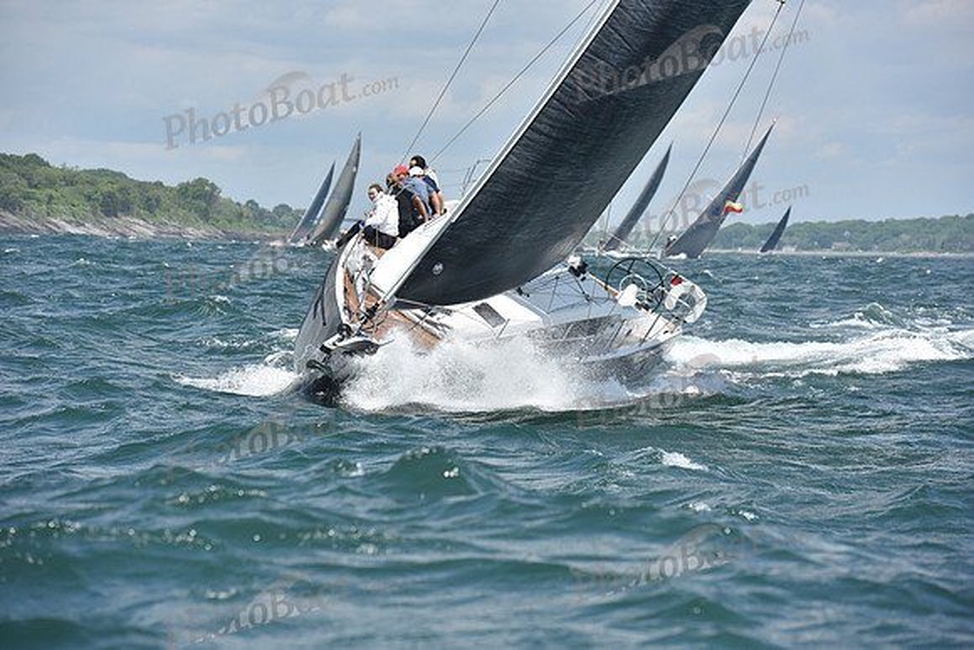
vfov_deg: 7.9
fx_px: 4736
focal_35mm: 175
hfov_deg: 11.7
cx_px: 487
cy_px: 325
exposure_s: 1/1250
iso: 250
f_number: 7.1
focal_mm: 175
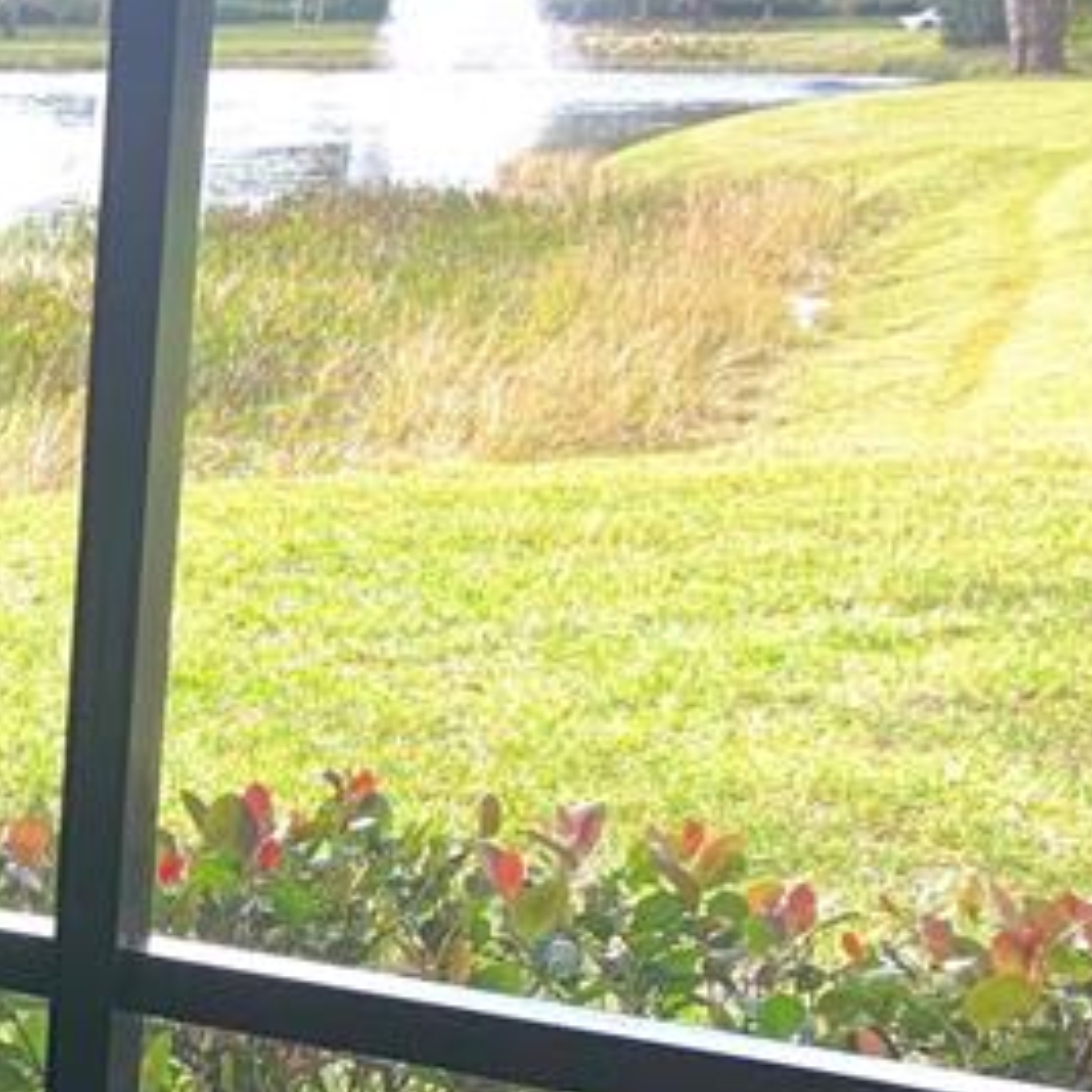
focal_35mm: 88
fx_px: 3141
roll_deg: +0.5
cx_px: -953
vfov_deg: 19.5
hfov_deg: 16.2
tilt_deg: -13.6
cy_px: 867
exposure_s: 1/121
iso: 25
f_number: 1.8
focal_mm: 4.25
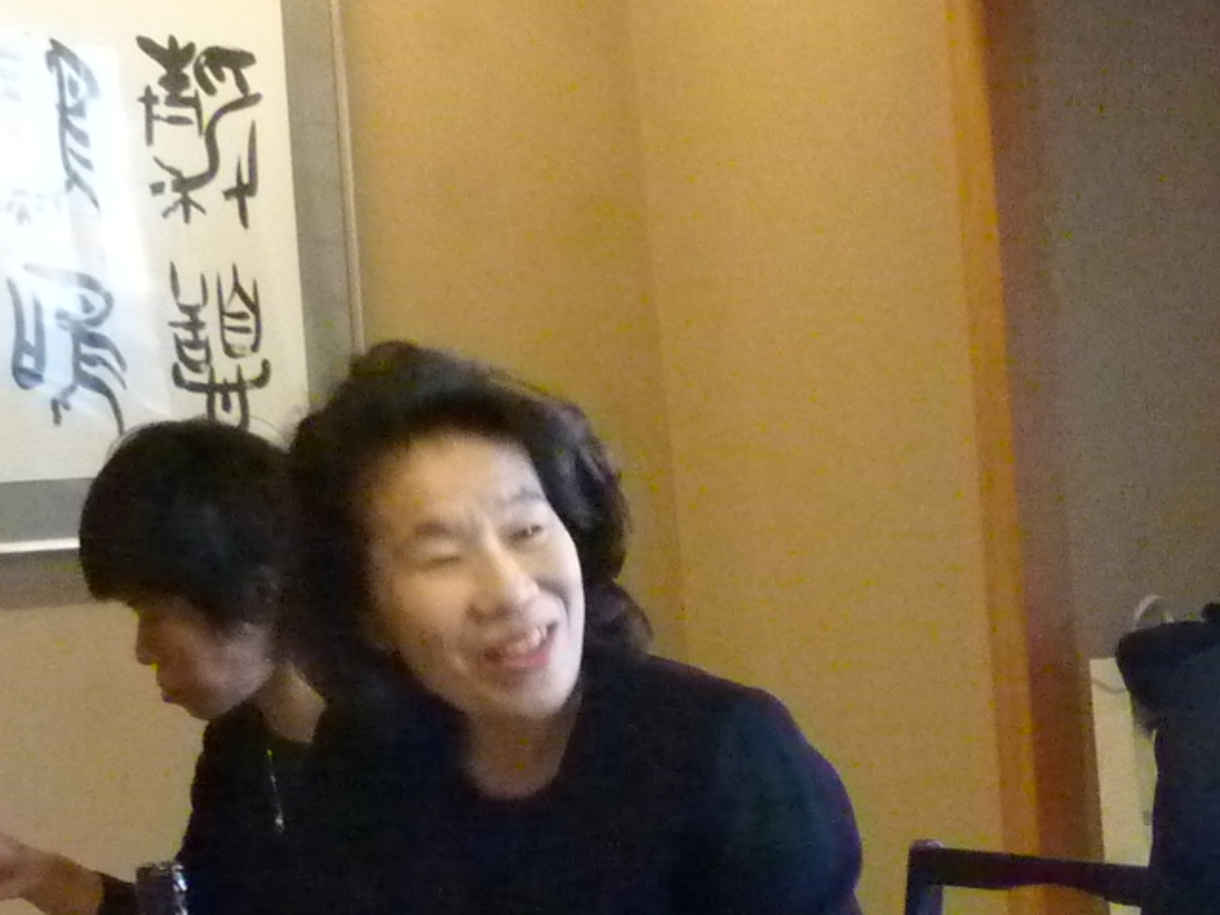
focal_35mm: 80
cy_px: 888
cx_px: 1121
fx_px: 2820
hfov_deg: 23.7
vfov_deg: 18.0
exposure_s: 1/60
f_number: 3.3
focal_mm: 4.1
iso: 800
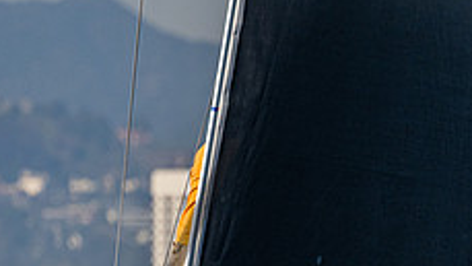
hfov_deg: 1.5
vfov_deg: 0.9
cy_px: 277
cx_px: 449
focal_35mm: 1426
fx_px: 17853
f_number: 5.6
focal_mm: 400
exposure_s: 1/5000
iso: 400
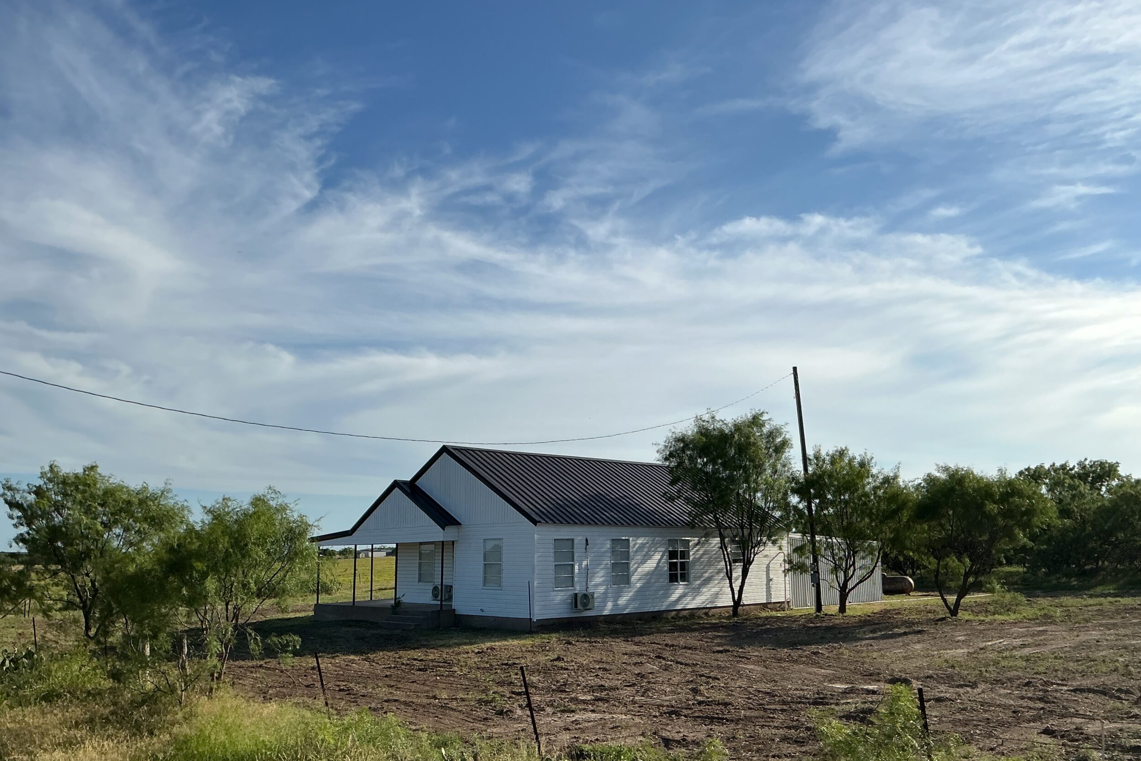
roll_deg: +0.6
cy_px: 411
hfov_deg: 60.3
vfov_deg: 42.3
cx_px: 574
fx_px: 983
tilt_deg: +8.6
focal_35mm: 31
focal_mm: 3
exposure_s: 1/4065
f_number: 1.8
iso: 25
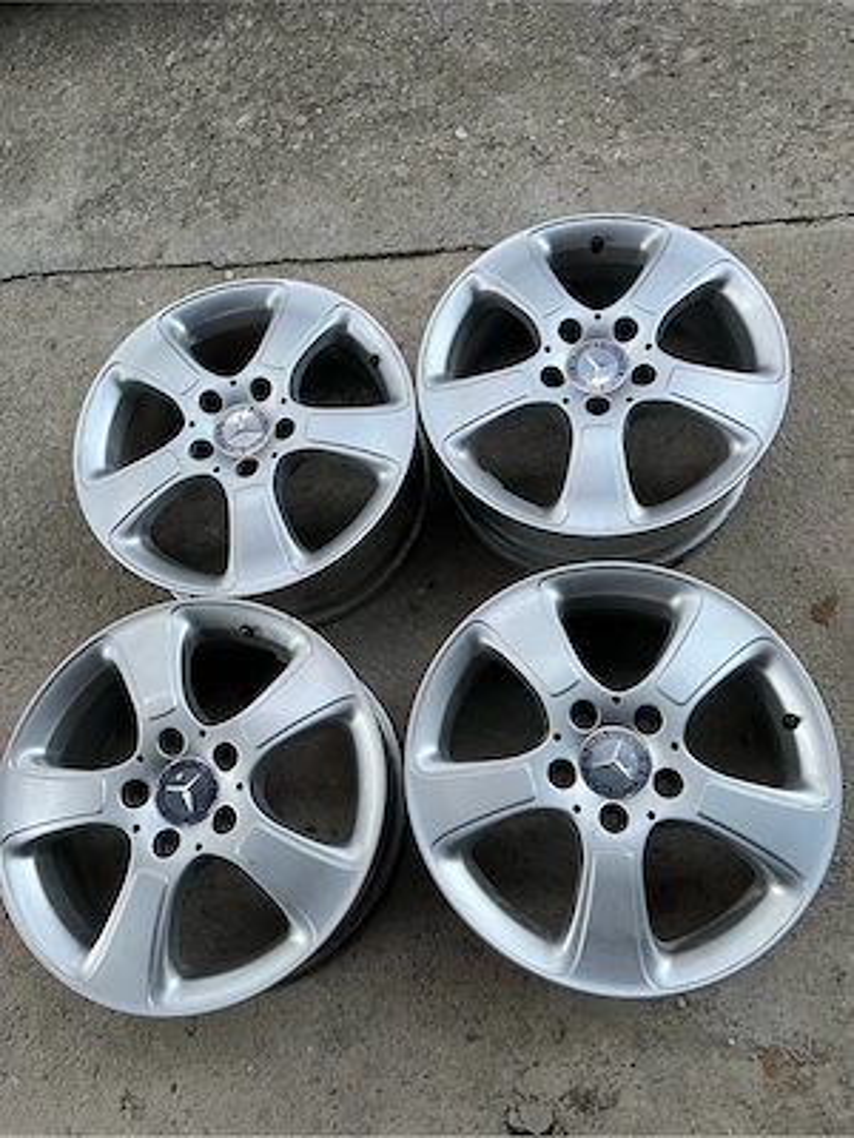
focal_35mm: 26
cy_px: 569
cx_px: 427
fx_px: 855
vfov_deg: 67.3
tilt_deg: -70.9
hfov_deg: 53.1
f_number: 1.6
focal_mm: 5.1
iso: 160
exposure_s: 1/60
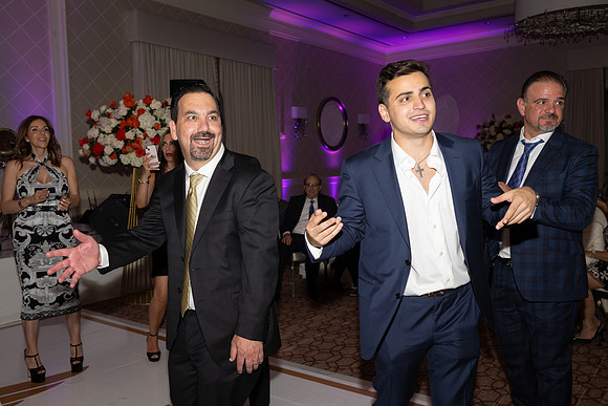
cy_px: 203
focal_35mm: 32
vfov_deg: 41.7
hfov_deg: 59.5
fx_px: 532
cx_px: 304
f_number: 5.6
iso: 800
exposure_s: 1/100
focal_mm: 31.5
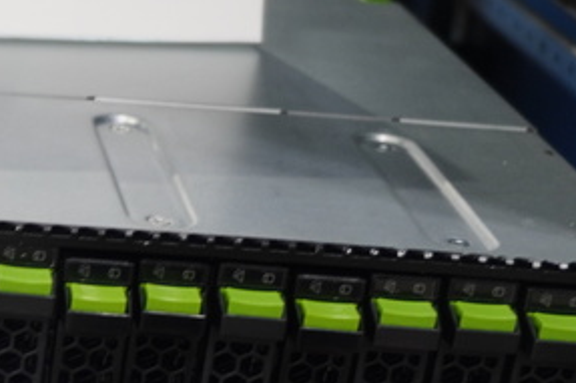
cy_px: 321
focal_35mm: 113
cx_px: -413
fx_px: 1807
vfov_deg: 12.0
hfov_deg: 15.8
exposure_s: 1/30
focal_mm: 18
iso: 250
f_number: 3.5
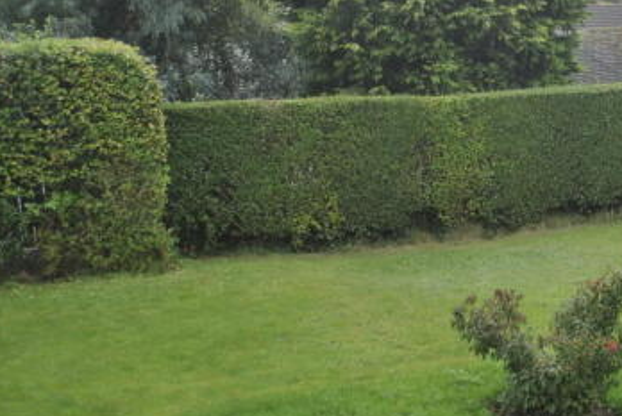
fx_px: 1073
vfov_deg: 21.9
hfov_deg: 30.8
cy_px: 131
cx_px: 566
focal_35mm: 62
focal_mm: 22
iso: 100
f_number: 5
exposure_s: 1/200
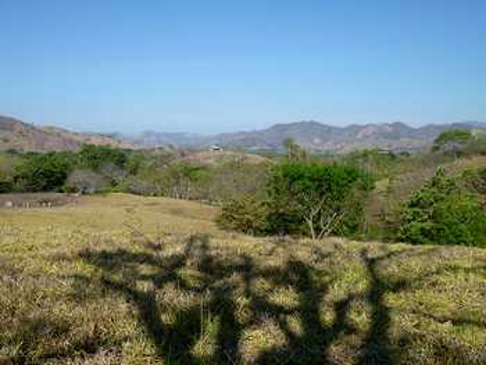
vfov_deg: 38.7
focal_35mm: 37
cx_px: 243
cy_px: 182
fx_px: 520
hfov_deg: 50.1
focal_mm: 5.5
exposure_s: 1/160
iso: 80
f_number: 8
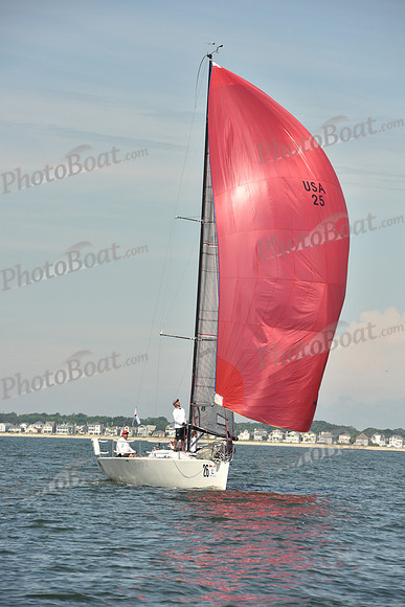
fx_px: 3373
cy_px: 304
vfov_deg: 10.3
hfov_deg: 6.9
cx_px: 202
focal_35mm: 200
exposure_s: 1/1000
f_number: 10
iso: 320
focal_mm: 200
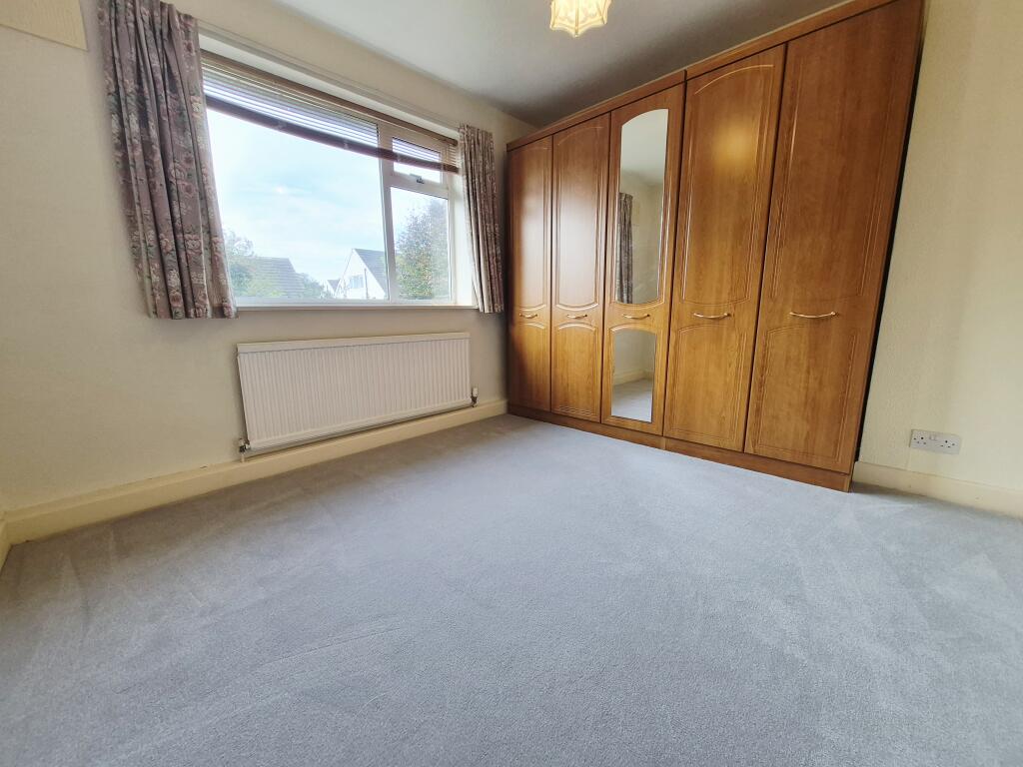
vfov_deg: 89.9
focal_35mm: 13
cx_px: 512
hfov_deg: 106.2
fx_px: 384
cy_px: 384
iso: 80
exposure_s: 1/100
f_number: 2.2
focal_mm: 1.74
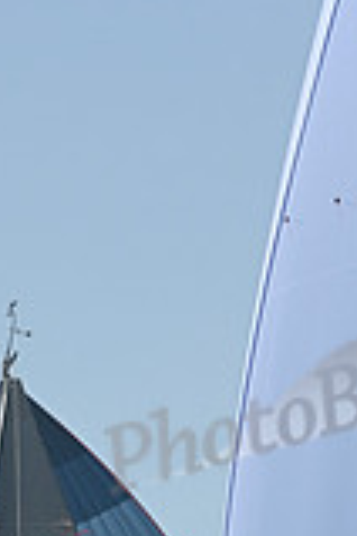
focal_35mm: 256
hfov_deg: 5.3
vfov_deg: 7.8
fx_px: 3808
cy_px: 941
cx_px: -69
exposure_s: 1/1250
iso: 320
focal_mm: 70
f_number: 7.1
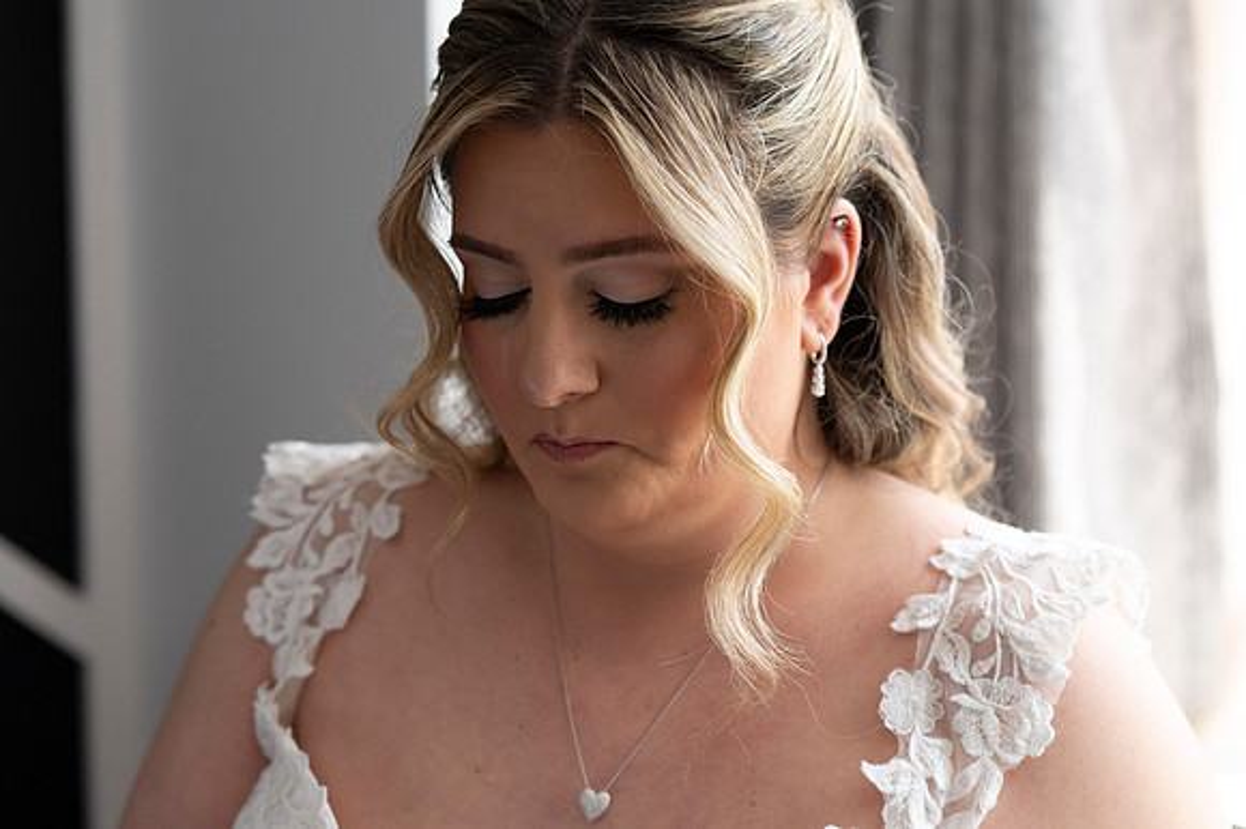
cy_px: 414
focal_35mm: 85
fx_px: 2940
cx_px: 623
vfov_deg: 16.1
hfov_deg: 23.9
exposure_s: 1/640
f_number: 4
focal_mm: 85
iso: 1600
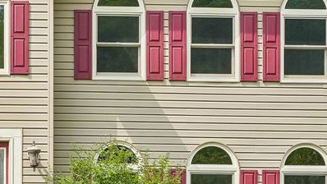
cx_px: -45
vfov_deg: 15.4
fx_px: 681
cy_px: 82
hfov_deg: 24.9
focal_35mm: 79
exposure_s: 1/1000
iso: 400
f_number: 8
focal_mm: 19.9
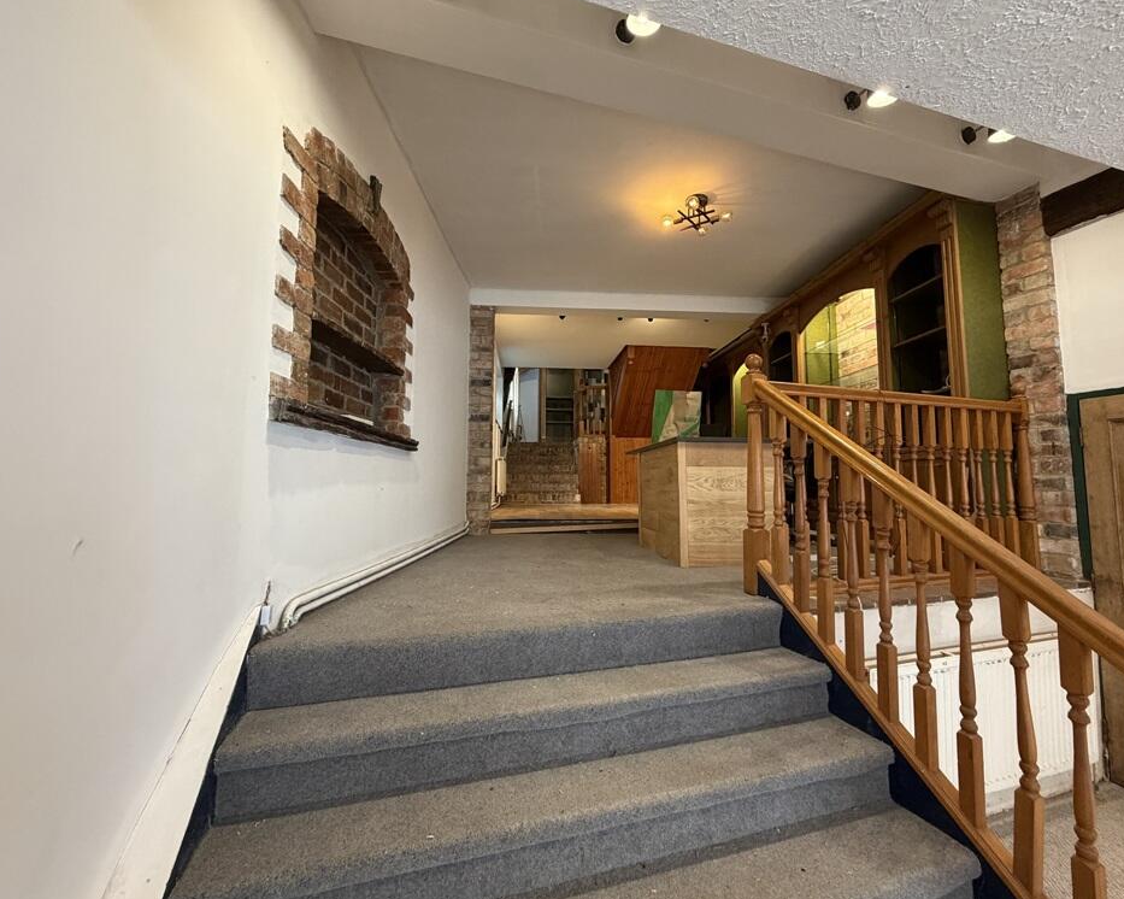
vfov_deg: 84.0
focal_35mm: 15
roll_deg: +0.5
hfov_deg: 96.8
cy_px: 443
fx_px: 499
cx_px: 578
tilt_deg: +4.9
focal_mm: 2.22
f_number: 2.2
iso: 320
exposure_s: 1/50
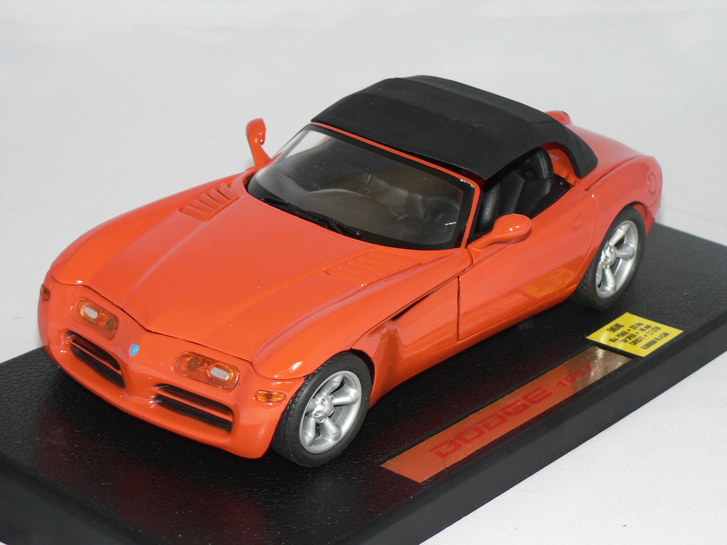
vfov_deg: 16.6
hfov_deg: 22.0
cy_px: 272
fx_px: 1869
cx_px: 364
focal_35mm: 89
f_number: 3.2
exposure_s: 1/60
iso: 80
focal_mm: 14.9
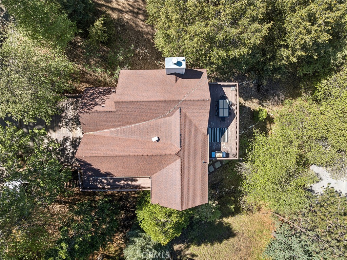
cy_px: 130
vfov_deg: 56.7
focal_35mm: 24
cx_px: 174
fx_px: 240
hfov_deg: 71.6
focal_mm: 12.3
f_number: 2.8
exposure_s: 1/30
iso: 100
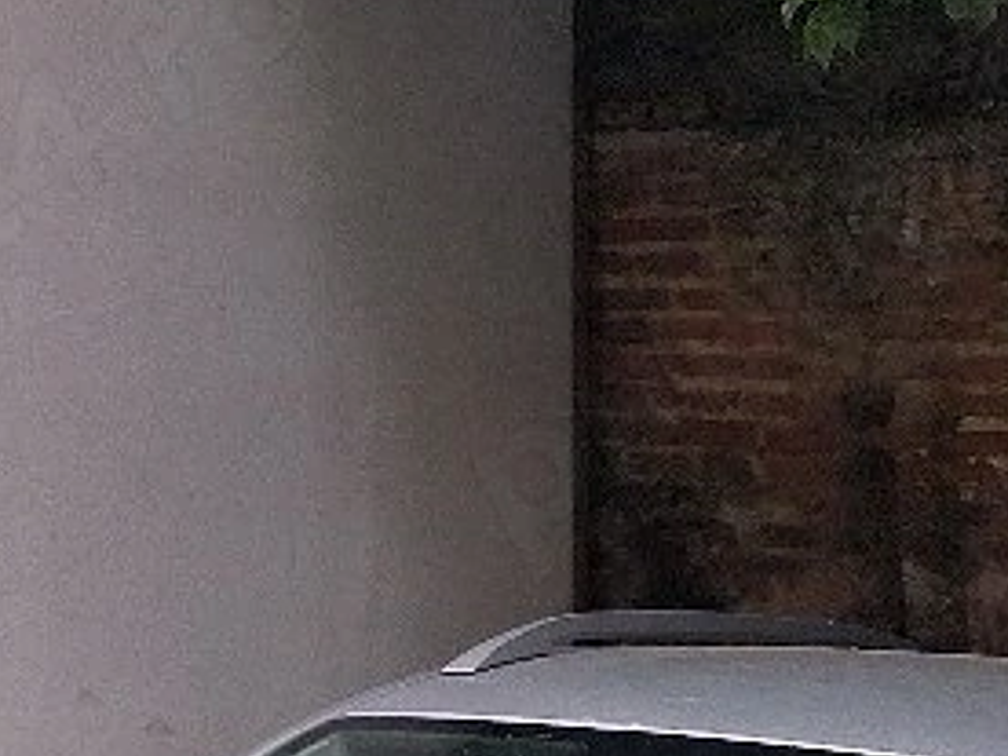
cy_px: 274
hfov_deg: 16.7
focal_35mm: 98
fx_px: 2854
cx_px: -789
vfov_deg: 15.1
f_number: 1.8
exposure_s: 1/100
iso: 50
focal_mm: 4
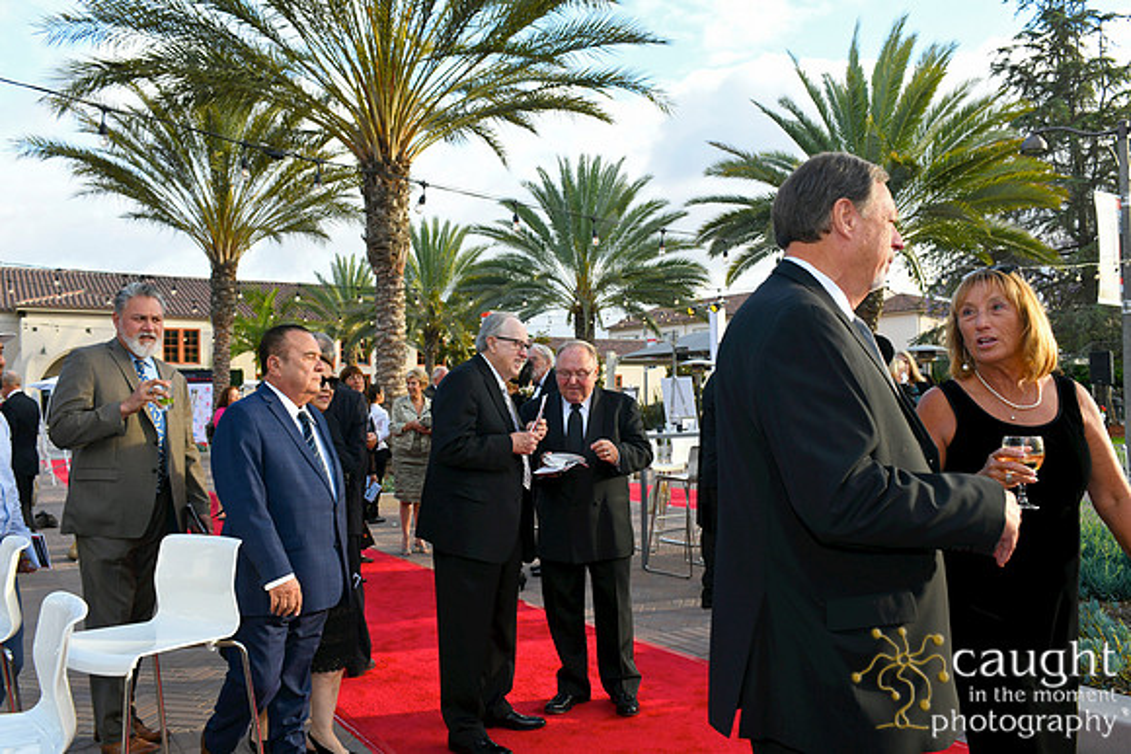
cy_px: 377
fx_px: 974
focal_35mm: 31
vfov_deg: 42.3
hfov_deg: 60.3
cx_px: 566
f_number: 6.3
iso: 320
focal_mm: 31
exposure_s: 1/160
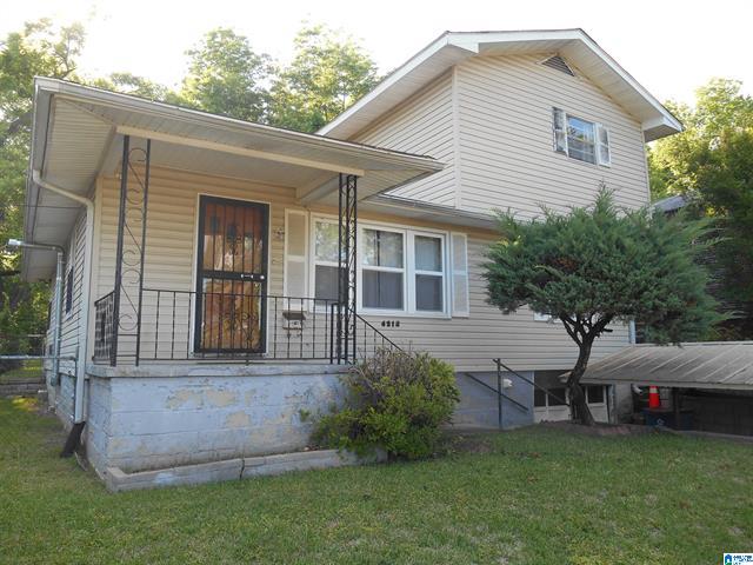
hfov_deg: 67.3
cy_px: 282
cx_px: 376
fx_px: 566
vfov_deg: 53.1
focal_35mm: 26
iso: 80
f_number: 3.4
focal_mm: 4.7
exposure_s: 1/100
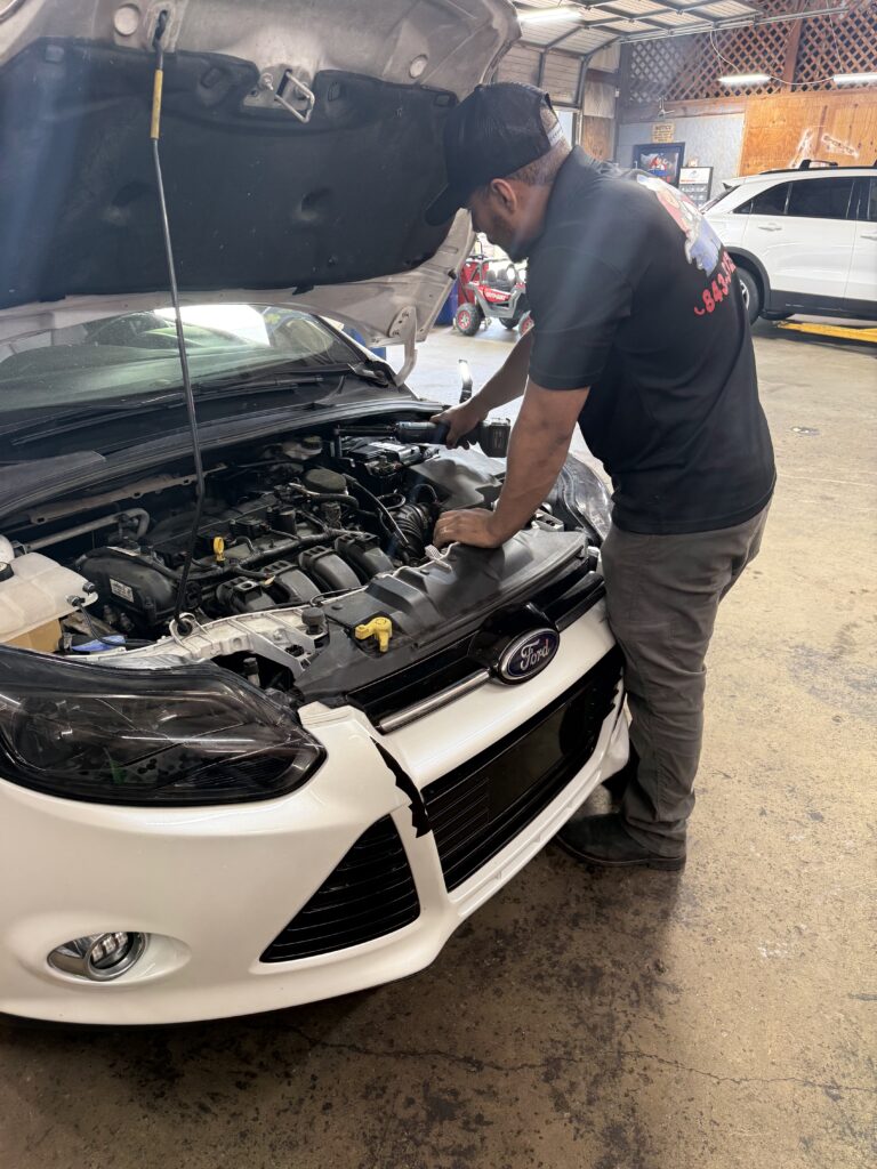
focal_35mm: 24
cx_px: 438
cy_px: 584
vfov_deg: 71.6
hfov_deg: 56.8
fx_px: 811
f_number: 1.78
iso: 160
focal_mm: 6.76
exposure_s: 1/60
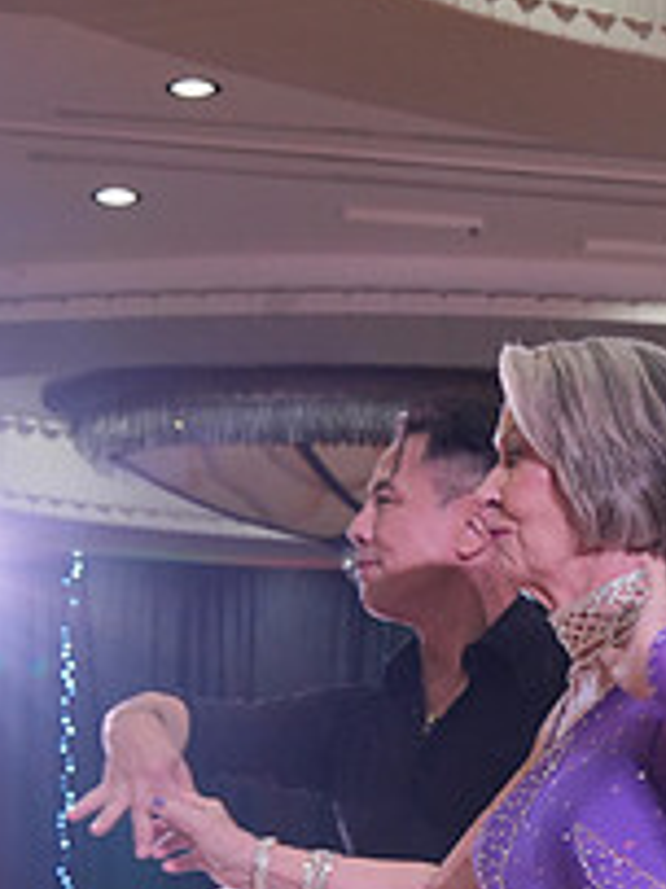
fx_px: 3595
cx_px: 524
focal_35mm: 140
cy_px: 1178
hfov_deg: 10.6
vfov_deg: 13.6
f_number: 7.1
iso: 1600
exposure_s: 1/125
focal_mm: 51
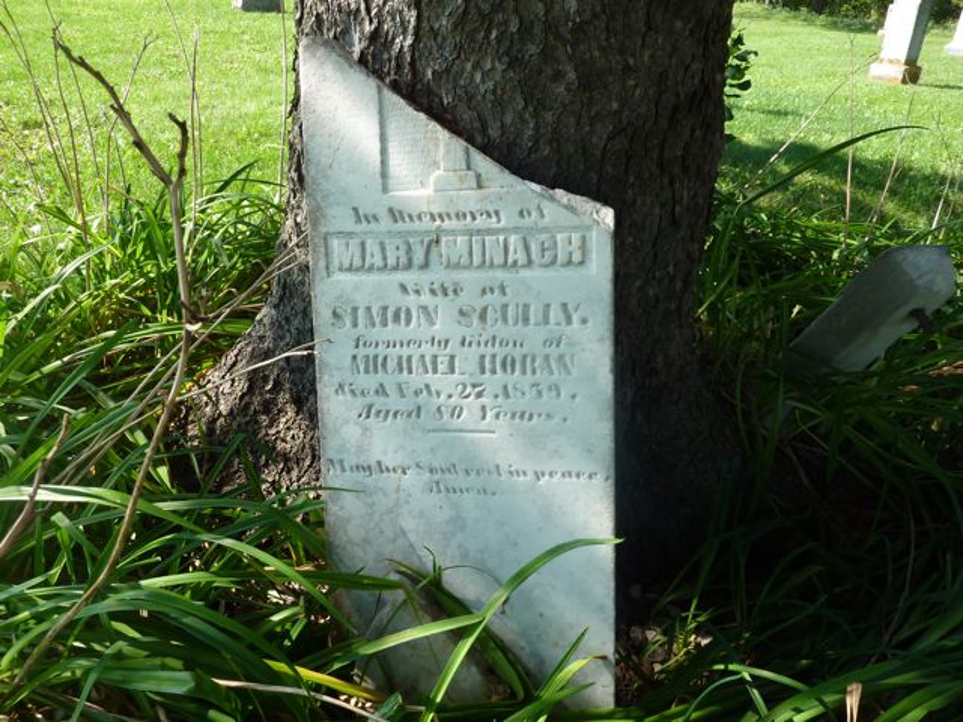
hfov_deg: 69.4
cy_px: 361
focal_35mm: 25
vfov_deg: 54.9
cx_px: 482
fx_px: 695
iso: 80
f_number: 4
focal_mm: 4.1
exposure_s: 1/125
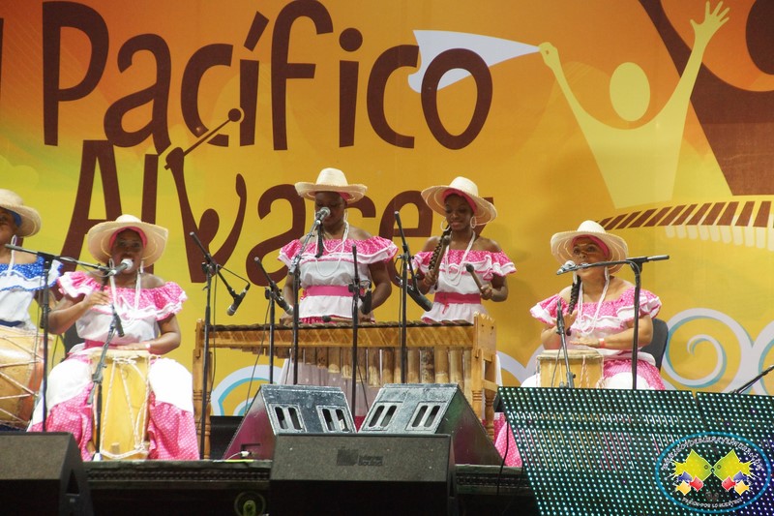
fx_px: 4836
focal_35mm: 225
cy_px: 258
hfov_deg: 9.2
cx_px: 387
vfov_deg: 6.1
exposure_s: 1/250
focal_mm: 150
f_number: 6.3
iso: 1600
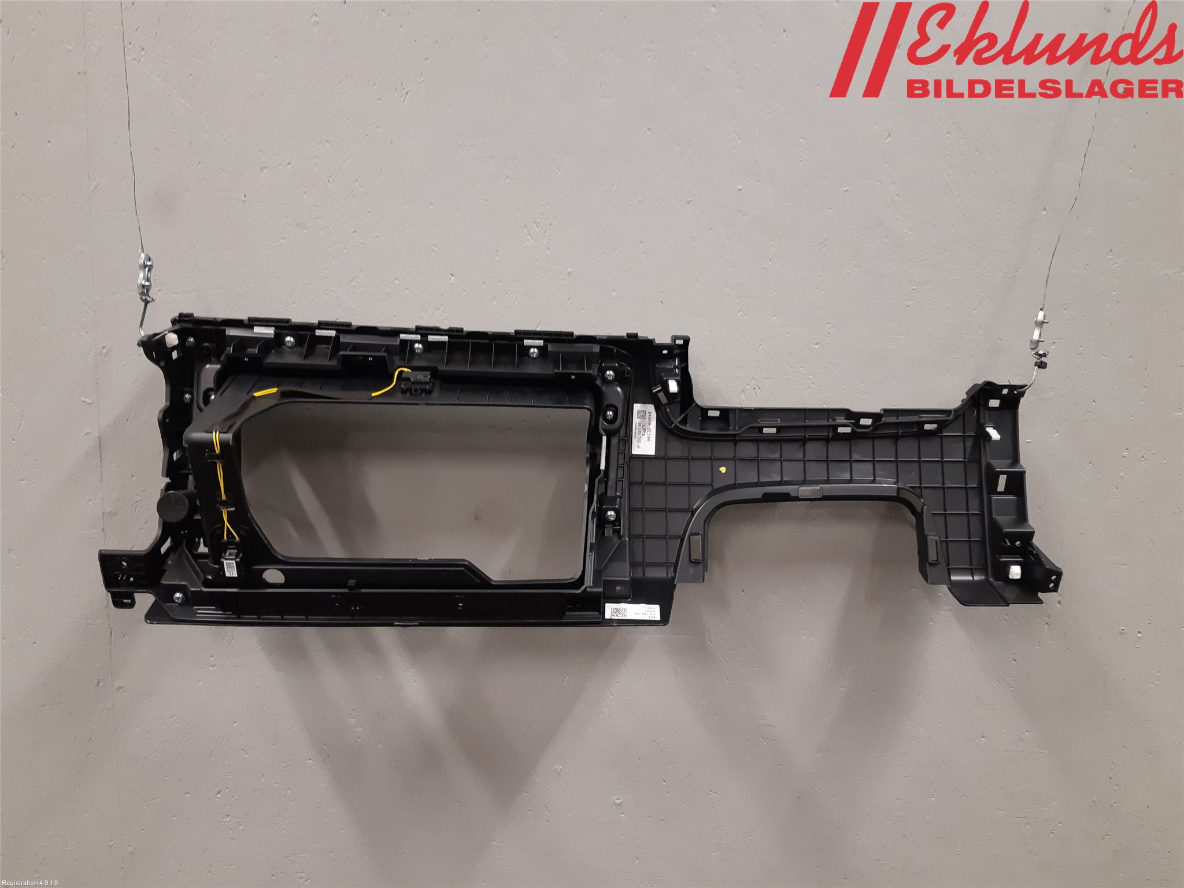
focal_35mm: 26
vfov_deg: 53.1
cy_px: 444
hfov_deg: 67.3
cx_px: 592
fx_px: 889
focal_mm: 3.93
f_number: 1.7
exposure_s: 1/50
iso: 200
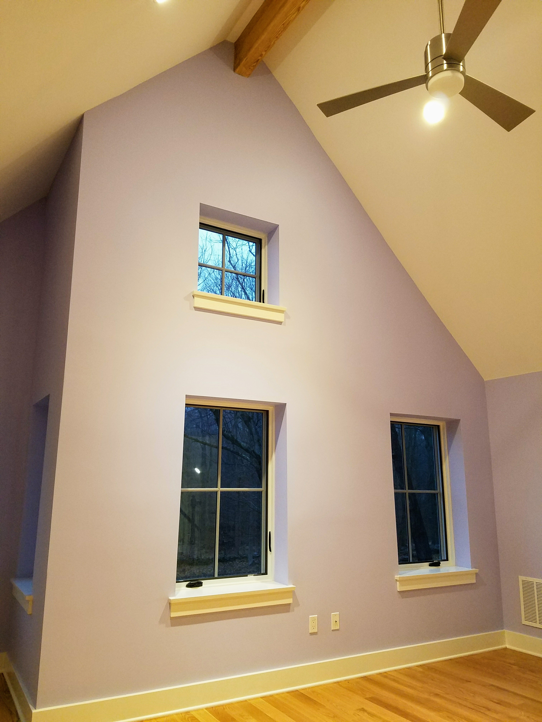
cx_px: 271
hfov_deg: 53.1
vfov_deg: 67.3
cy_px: 361
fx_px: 543
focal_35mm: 26
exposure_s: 1/24
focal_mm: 4.2
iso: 200
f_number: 1.7
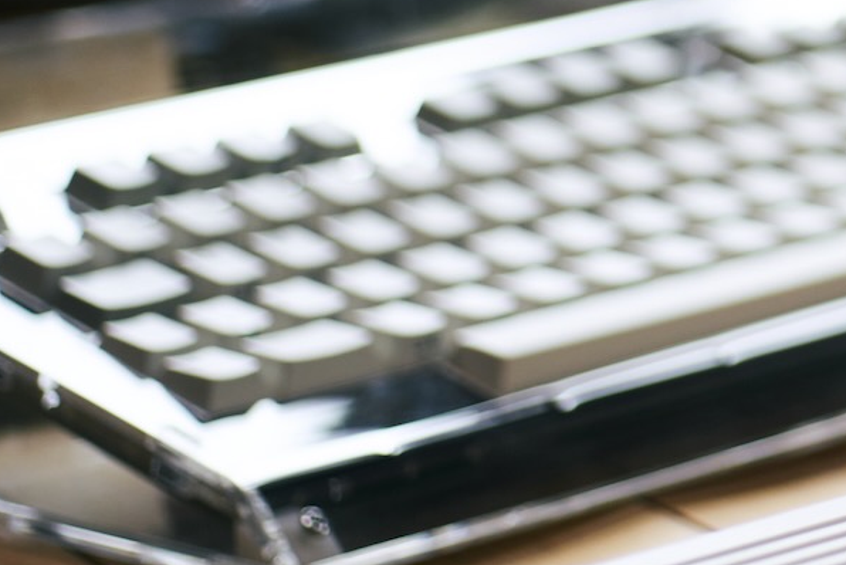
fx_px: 4537
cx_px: 1285
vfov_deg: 7.0
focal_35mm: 193
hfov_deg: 10.3
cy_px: -226
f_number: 2.8
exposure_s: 1/60
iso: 250
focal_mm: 50
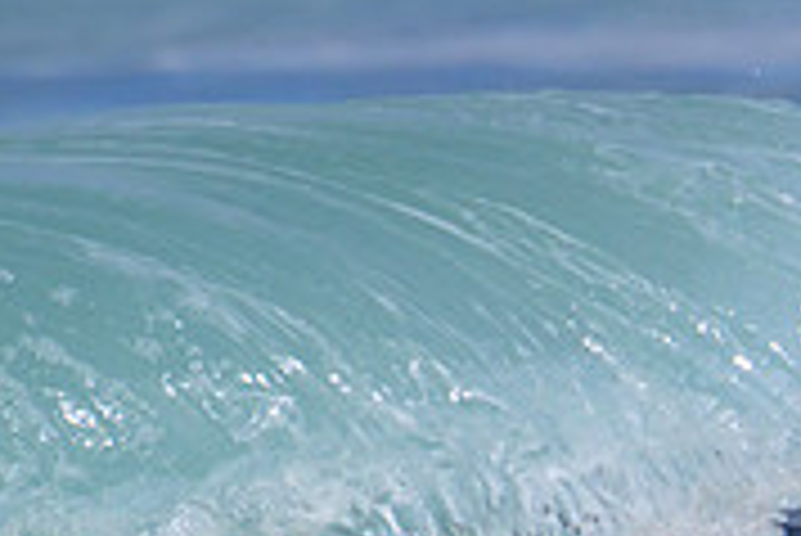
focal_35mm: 3542
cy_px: 1052
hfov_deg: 0.6
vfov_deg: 0.4
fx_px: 78872
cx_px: 1183
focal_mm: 800
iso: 640
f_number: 11
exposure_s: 1/2000
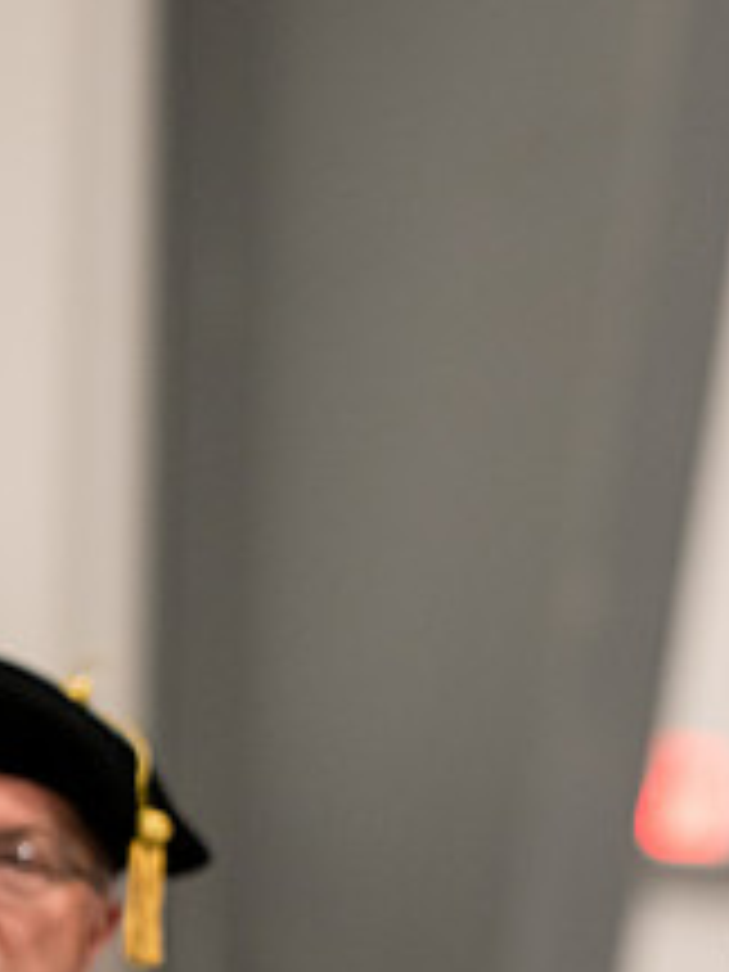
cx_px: 1112
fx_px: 11990
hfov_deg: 3.5
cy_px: 565
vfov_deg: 4.6
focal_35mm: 427
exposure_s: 1/200
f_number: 3.2
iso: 3200
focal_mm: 165
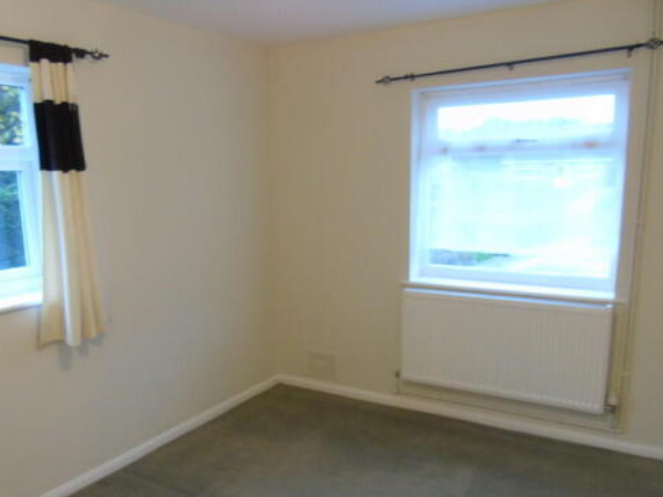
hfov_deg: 59.8
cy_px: 294
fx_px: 574
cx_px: 291
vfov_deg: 46.5
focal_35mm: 30
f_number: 3.4
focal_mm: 4.4
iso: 400
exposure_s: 1/10
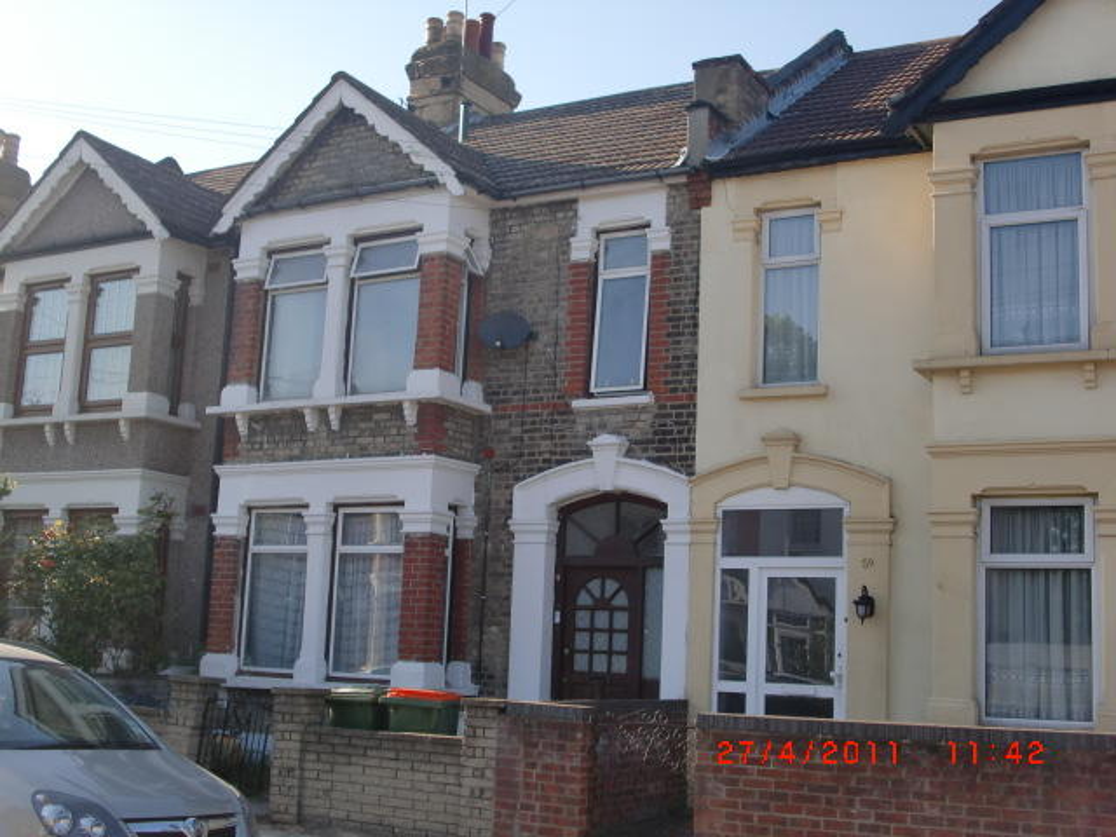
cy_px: 418
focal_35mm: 43
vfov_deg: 33.6
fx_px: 1386
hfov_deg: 43.9
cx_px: 558
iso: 64
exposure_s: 1/500
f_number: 3.1
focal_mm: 7.6
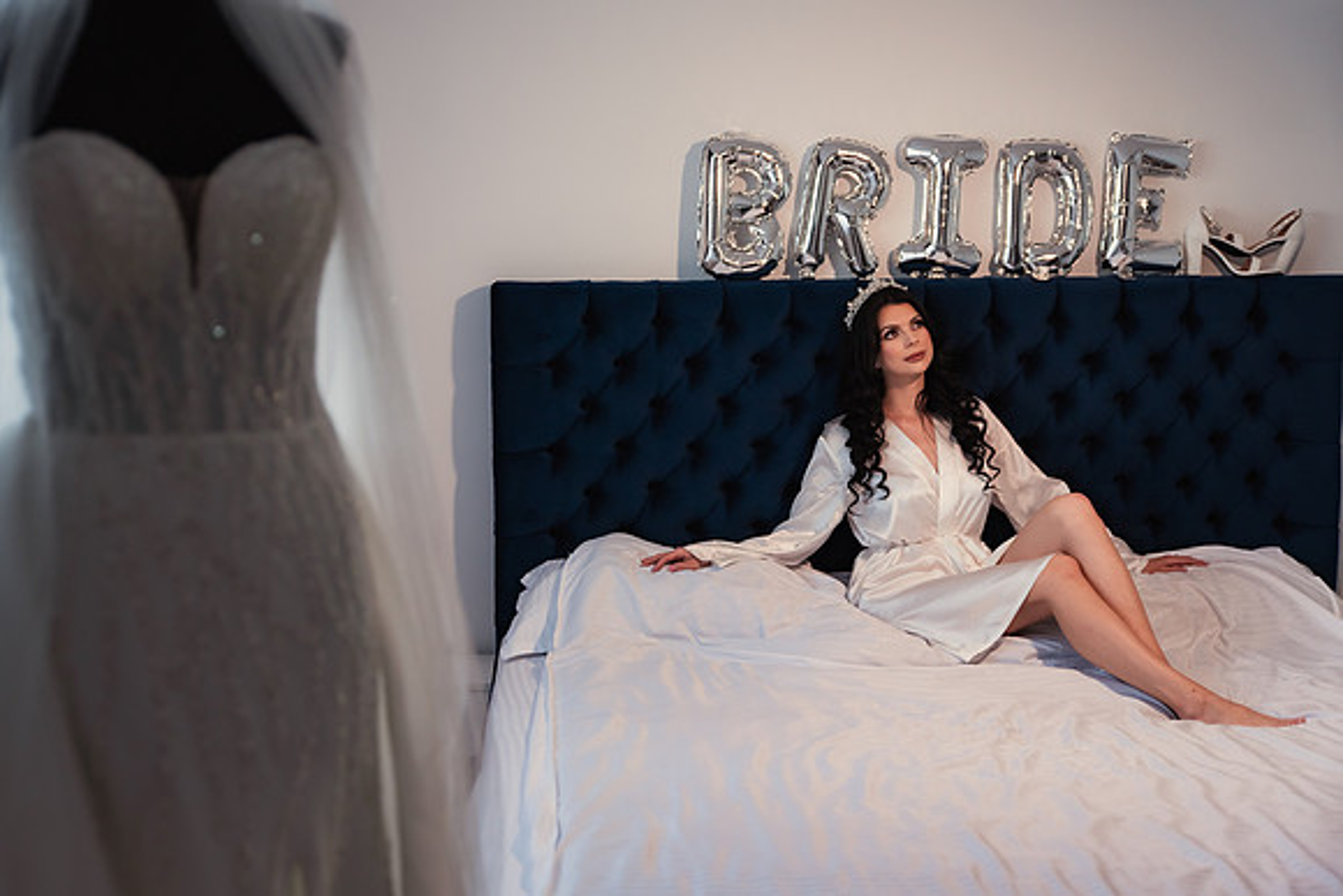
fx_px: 1823
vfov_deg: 27.6
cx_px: 651
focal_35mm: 49
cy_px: 433
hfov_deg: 40.4
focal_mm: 46
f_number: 2.8
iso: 400
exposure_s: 1/200
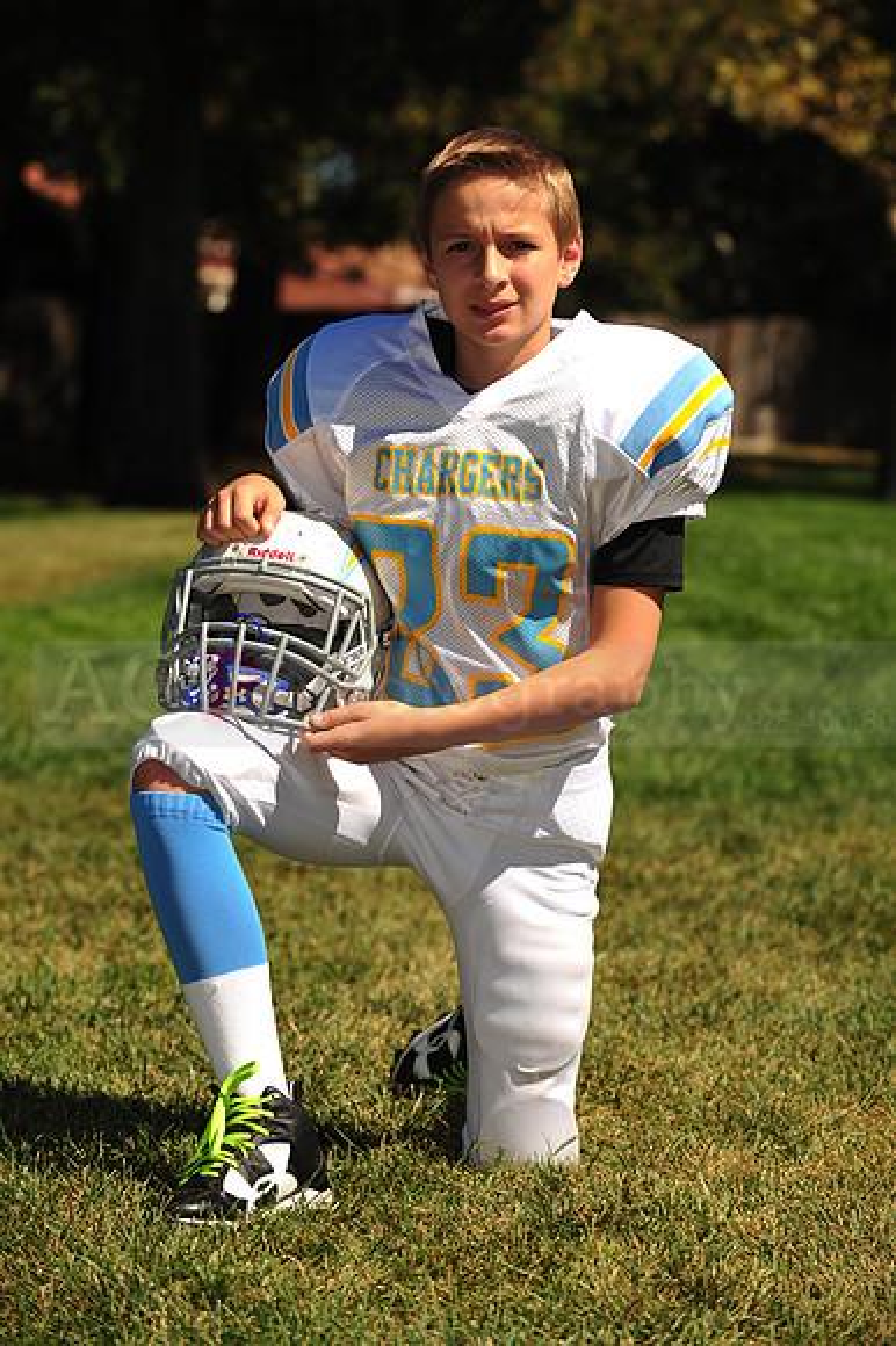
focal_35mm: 105
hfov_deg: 13.0
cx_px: 448
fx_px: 3924
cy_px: 673
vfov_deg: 19.5
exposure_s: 1/1000
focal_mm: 105
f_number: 5
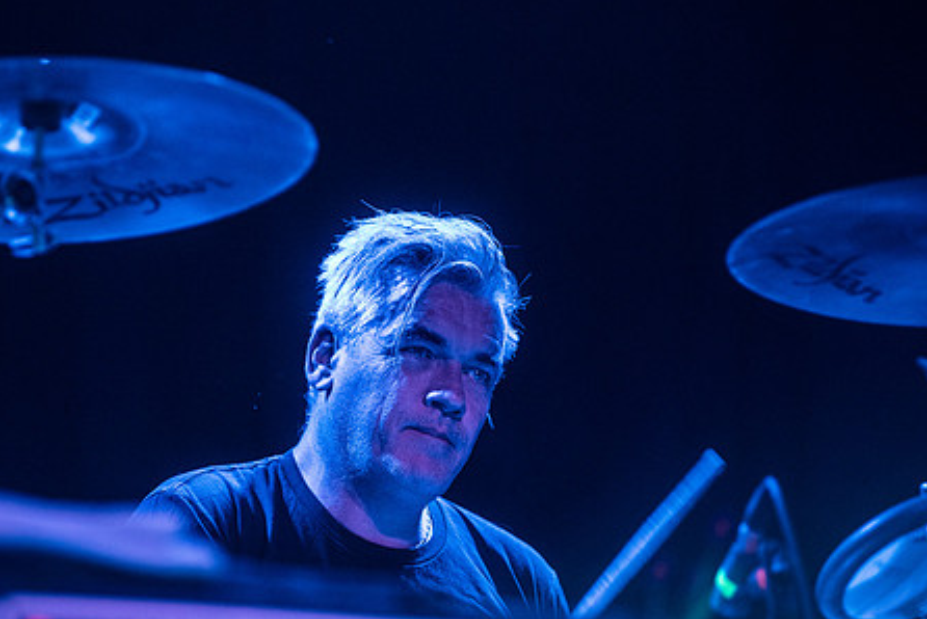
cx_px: 401
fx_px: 5694
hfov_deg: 9.3
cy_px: 362
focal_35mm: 221
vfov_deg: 6.2
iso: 3200
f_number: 3.2
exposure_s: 1/250
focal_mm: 170
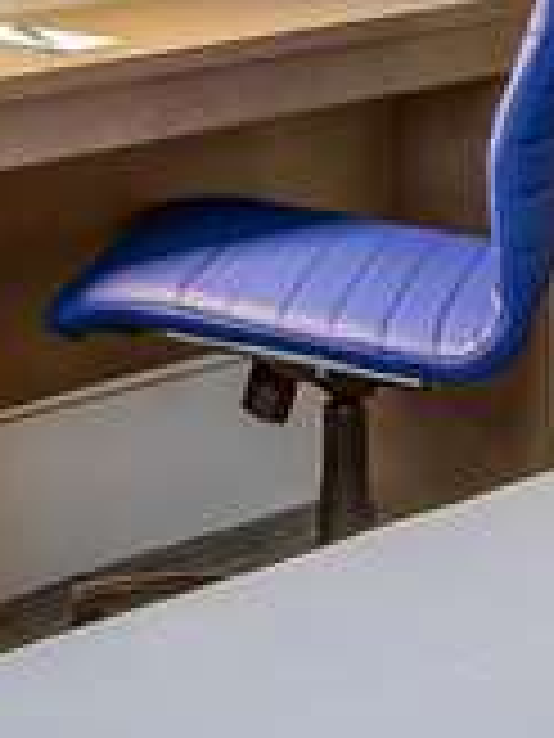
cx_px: -230
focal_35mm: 108
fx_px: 2305
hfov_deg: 13.1
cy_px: -340
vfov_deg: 16.7
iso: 400
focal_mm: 12
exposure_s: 1.6
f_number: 11
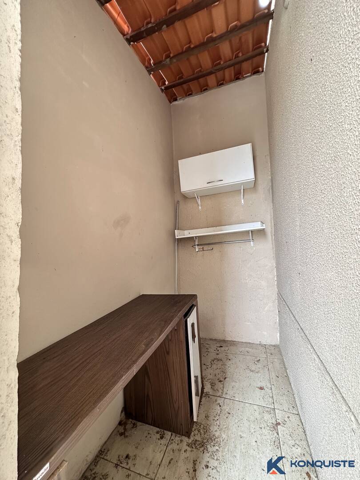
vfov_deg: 102.1
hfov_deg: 85.7
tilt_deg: +1.5
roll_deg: +1.4
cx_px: 180
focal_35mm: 14
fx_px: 194
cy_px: 240
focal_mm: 2.22
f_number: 2.2
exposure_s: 1/99
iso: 200
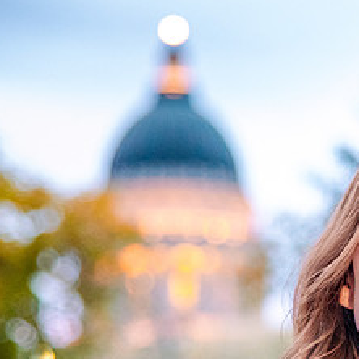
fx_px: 2640
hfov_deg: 7.7
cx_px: 375
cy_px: 273
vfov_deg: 7.8
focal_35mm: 225
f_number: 4
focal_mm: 98
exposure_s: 1/80
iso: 8000
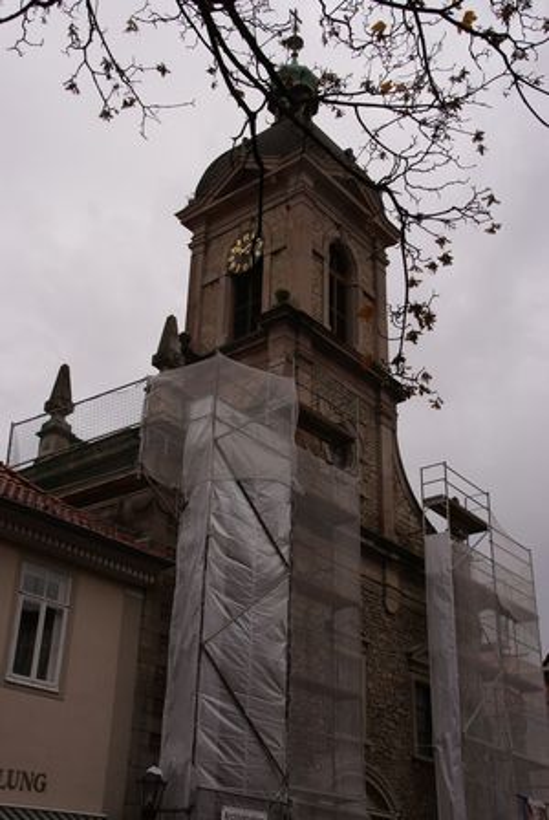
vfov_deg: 49.5
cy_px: 410
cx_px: 274
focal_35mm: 39
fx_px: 889
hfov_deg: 34.3
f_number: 10
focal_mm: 26
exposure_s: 1/80
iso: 100
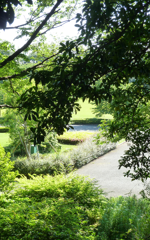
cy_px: 119
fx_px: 392
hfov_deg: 21.6
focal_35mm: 60
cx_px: 54
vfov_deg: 34.0
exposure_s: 1/100
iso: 125
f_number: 4
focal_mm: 6.9
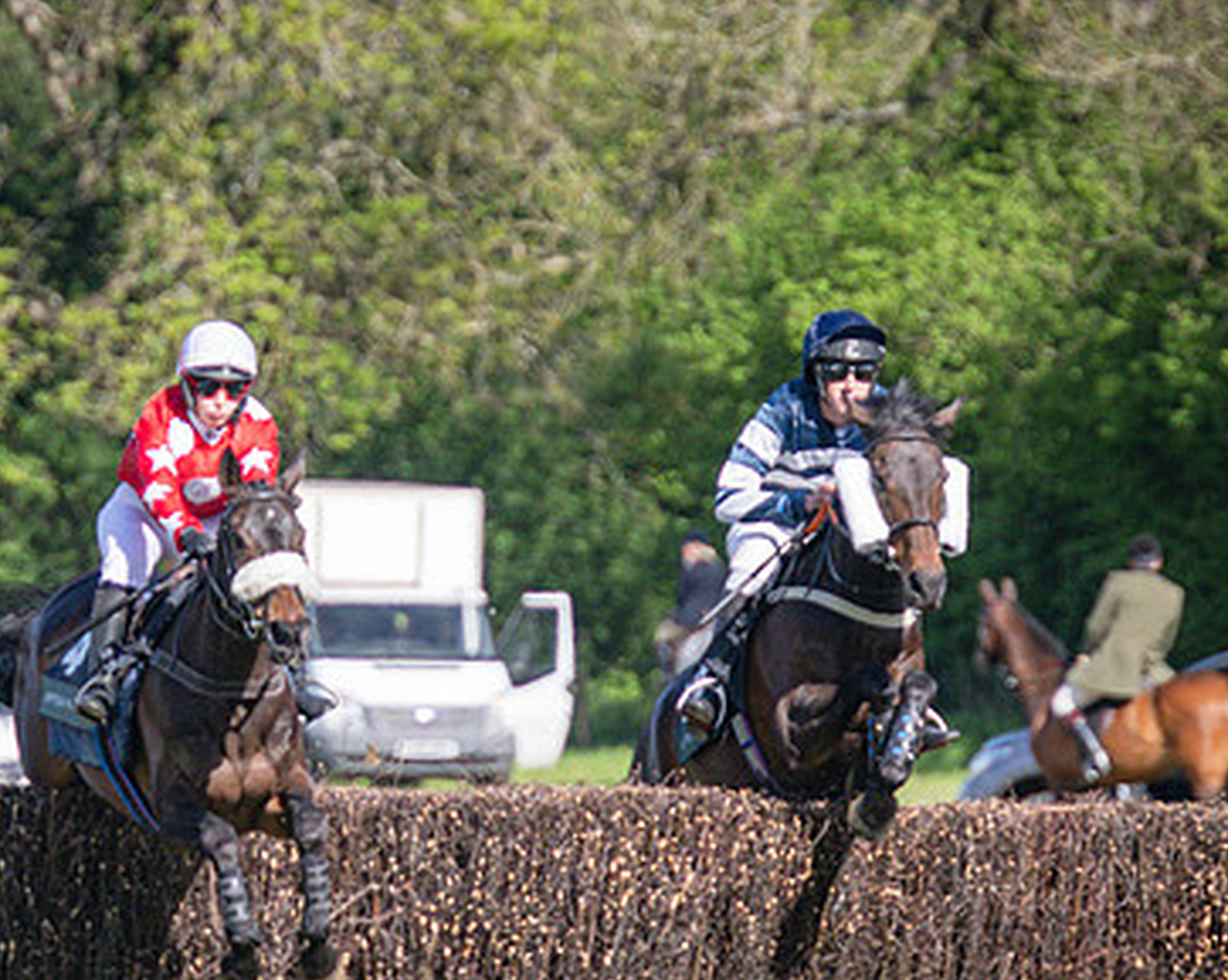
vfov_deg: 2.5
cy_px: 519
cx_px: 329
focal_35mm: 624
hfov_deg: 3.1
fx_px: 22660
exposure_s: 1/2500
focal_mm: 160
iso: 400
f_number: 4
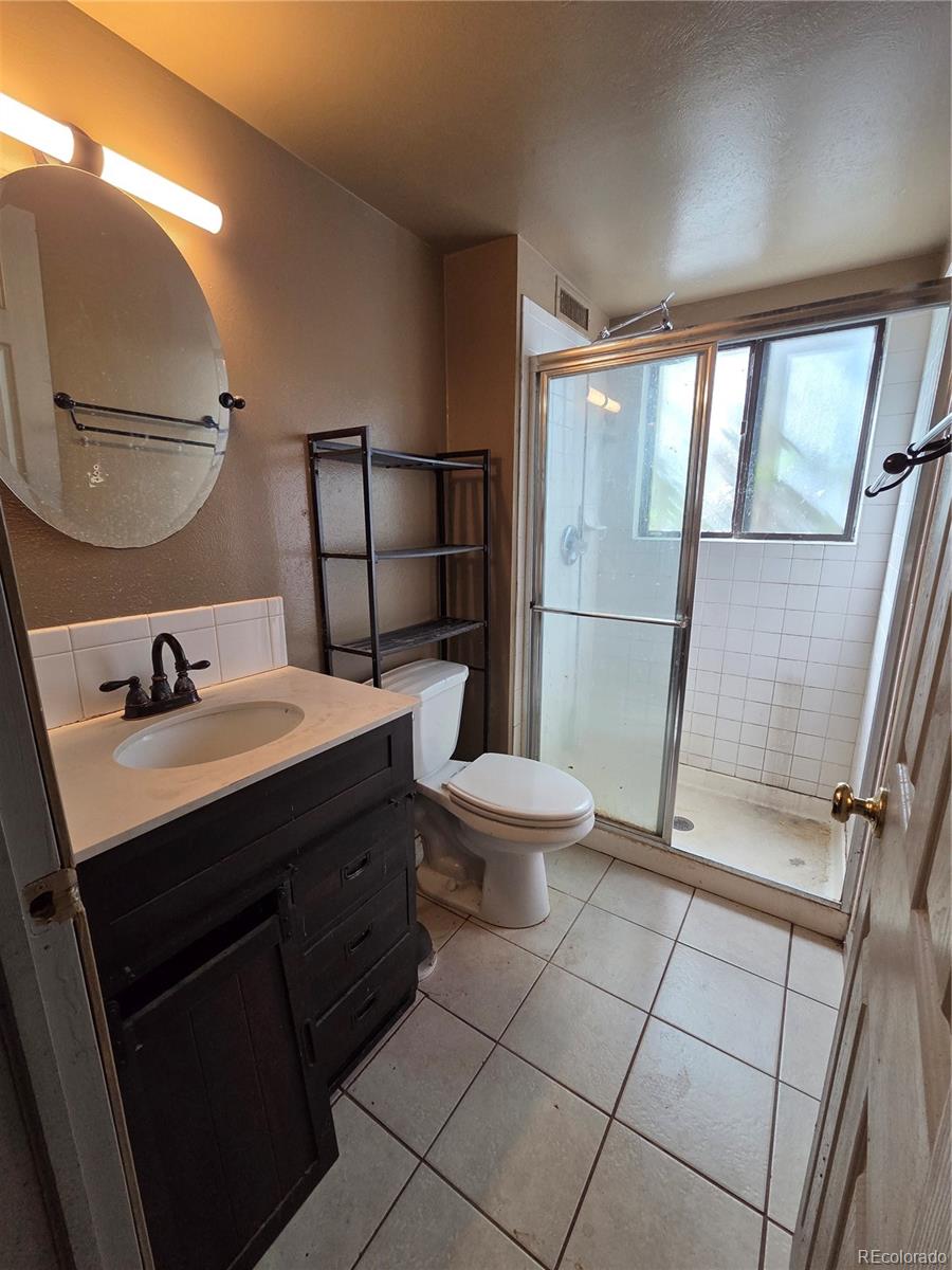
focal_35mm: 13
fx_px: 477
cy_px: 635
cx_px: 476
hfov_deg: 89.9
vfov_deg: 106.2
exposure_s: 1/120
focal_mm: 2.2
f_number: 2.2
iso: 250
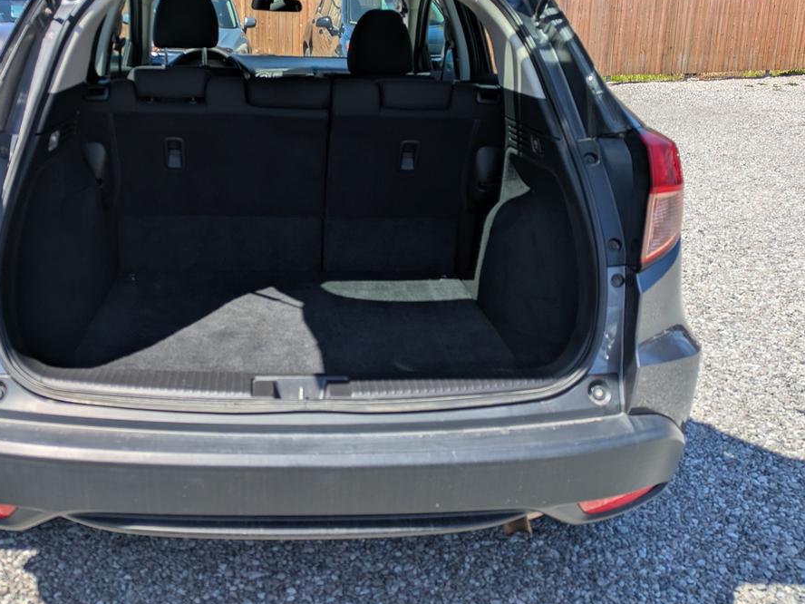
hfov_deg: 50.9
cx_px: 312
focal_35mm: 36
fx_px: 837
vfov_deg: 39.1
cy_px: 192
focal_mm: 5.43
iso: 44
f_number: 1.89
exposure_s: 1/1366
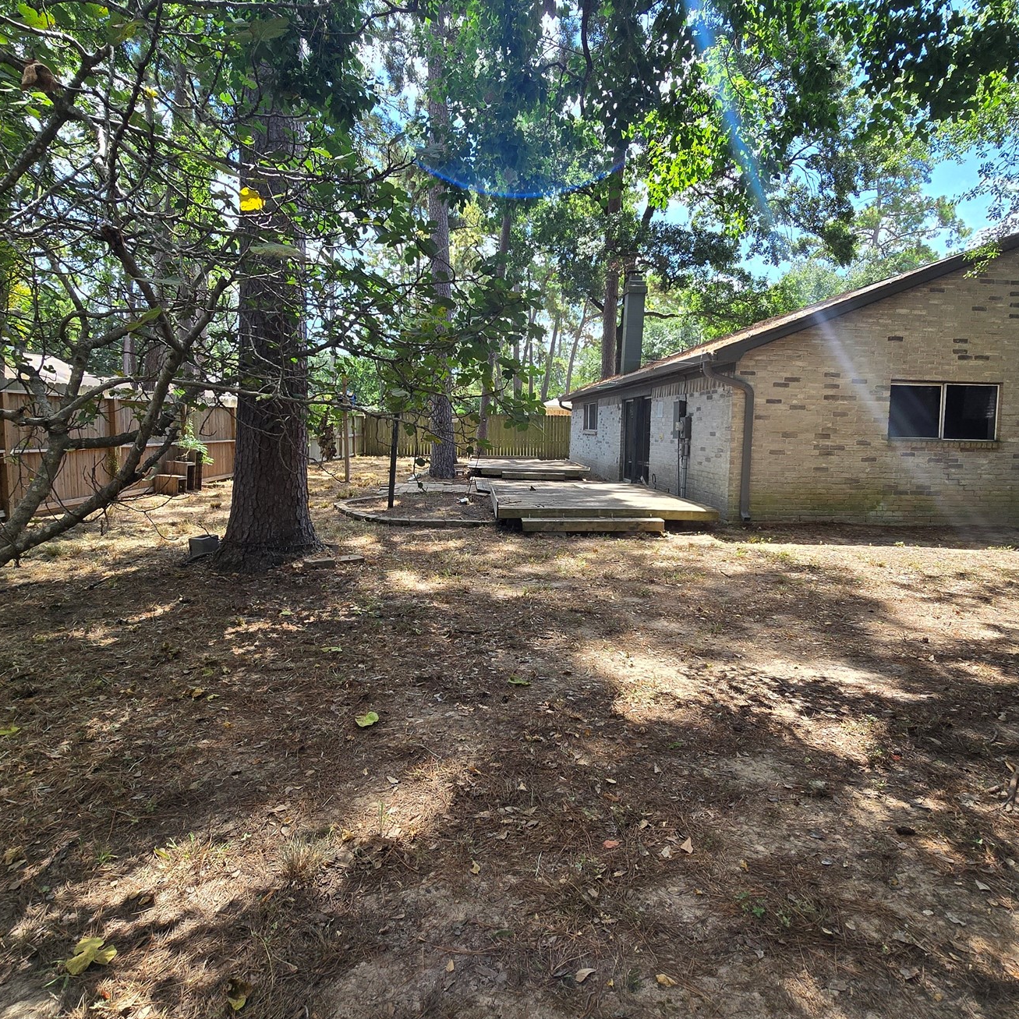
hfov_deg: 80.7
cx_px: 516
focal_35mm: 18
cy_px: 468
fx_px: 599
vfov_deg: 80.6
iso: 50
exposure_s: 1/452
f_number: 2.2
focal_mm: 2.2
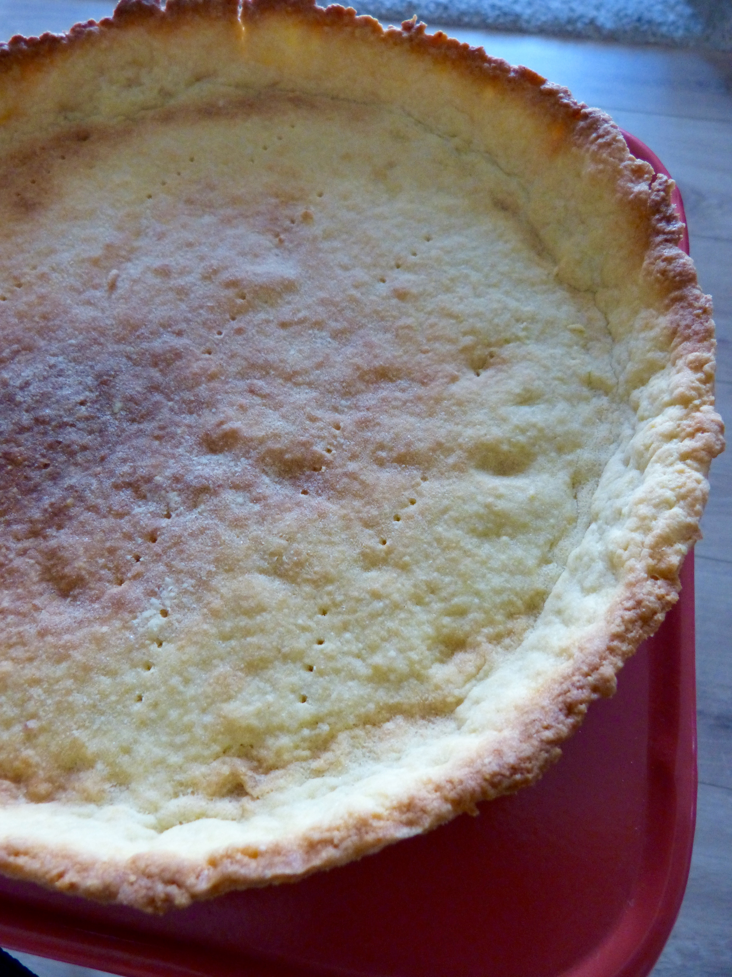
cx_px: 366
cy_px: 488
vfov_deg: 67.3
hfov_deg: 53.1
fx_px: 733
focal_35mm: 26
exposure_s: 1/60
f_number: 2.8
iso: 400
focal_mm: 4.5
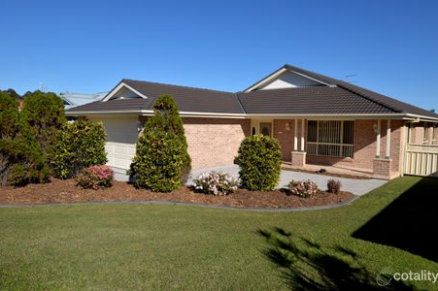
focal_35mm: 25
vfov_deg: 51.2
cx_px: 226
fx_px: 304
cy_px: 144
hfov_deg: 71.5
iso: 400
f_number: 11
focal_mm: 16
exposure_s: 1/500
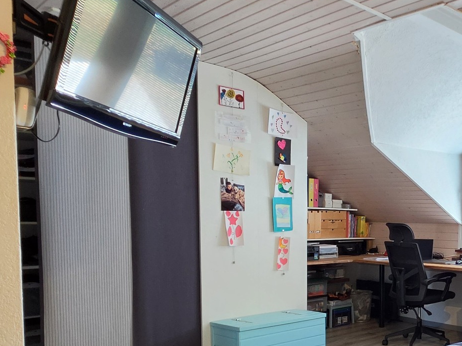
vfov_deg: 38.5
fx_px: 480
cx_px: 430
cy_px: 265
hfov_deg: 45.6
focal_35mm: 36
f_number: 1.9
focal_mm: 2.2
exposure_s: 1/100
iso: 200
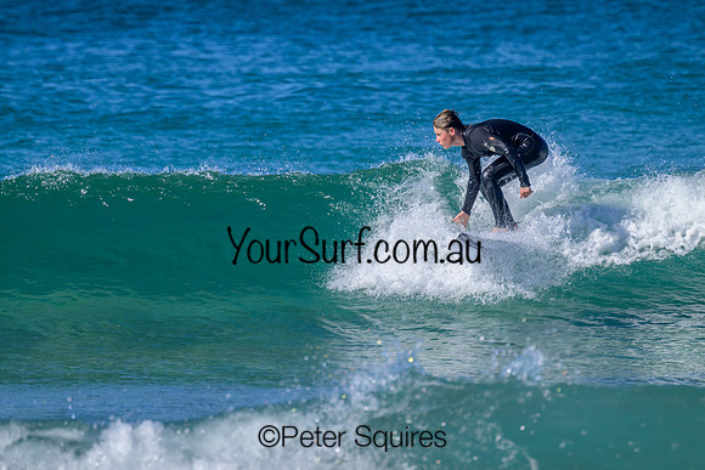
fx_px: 15085
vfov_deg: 1.8
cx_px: 368
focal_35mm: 770
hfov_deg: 2.7
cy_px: 202
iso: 560
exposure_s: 1/2000
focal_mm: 560
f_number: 8
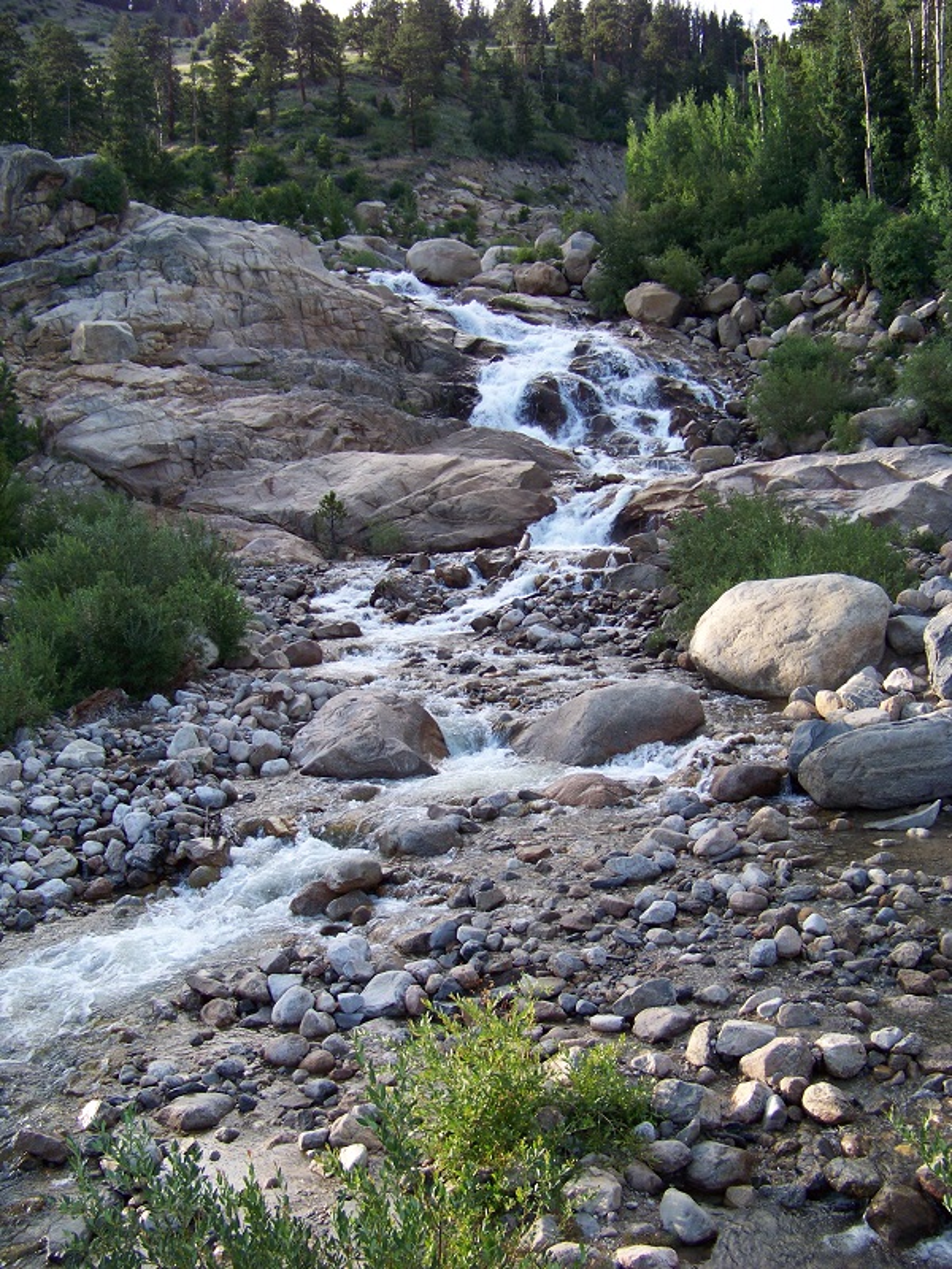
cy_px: 634
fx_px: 1320
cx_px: 476
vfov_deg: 51.4
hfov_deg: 39.7
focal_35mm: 36
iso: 72
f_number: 2.8
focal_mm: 5.85
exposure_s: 1/160
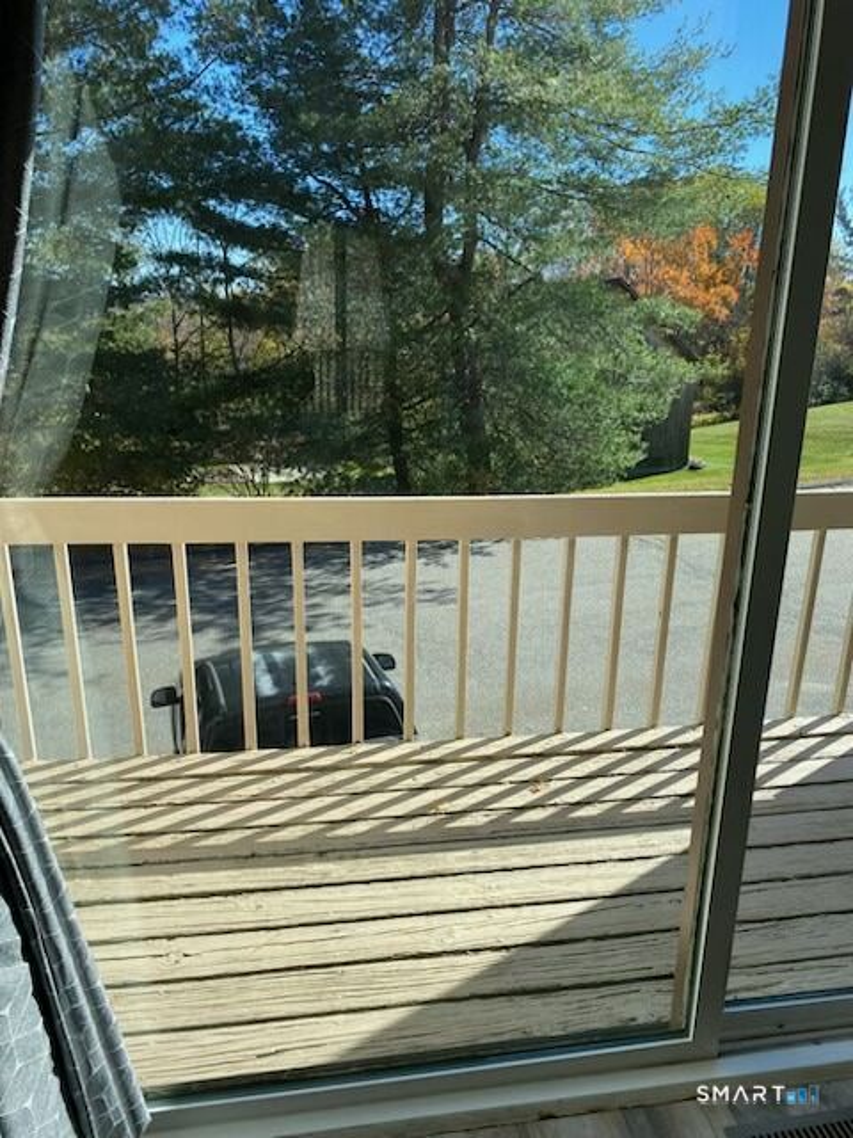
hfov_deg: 53.1
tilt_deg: -16.7
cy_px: 569
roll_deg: -0.4
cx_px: 426
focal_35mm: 26
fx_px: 854
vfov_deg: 67.3
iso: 32
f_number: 1.8
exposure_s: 1/1114
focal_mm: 4.25
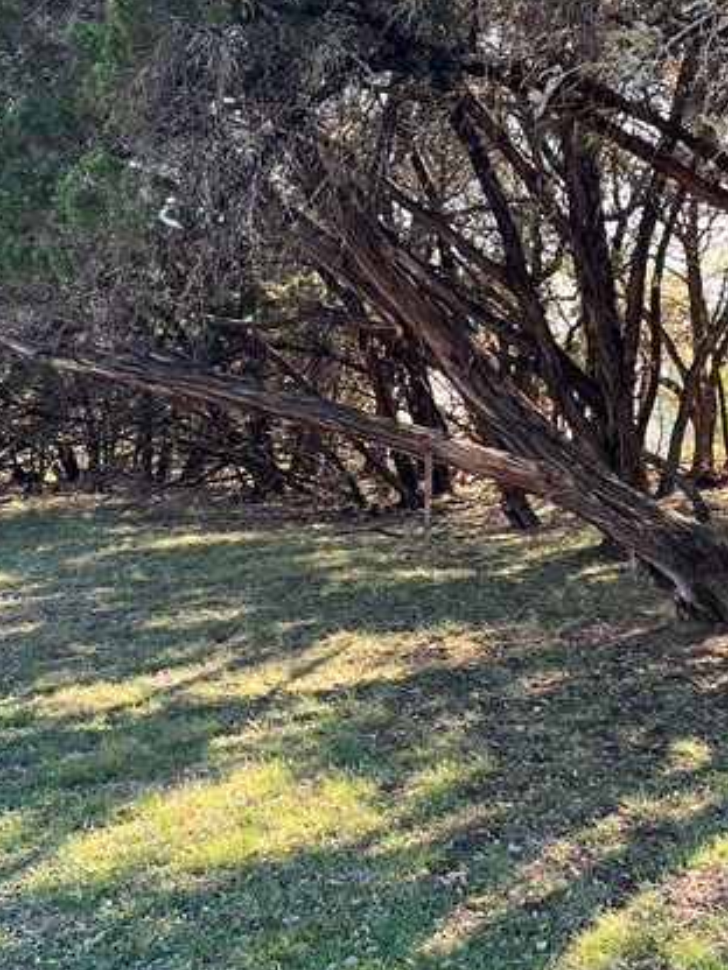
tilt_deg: -2.7
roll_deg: -0.3
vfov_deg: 30.3
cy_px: 471
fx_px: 1795
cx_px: 432
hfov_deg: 22.9
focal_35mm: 64
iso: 40
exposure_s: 1/192
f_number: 1.5
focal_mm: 5.7
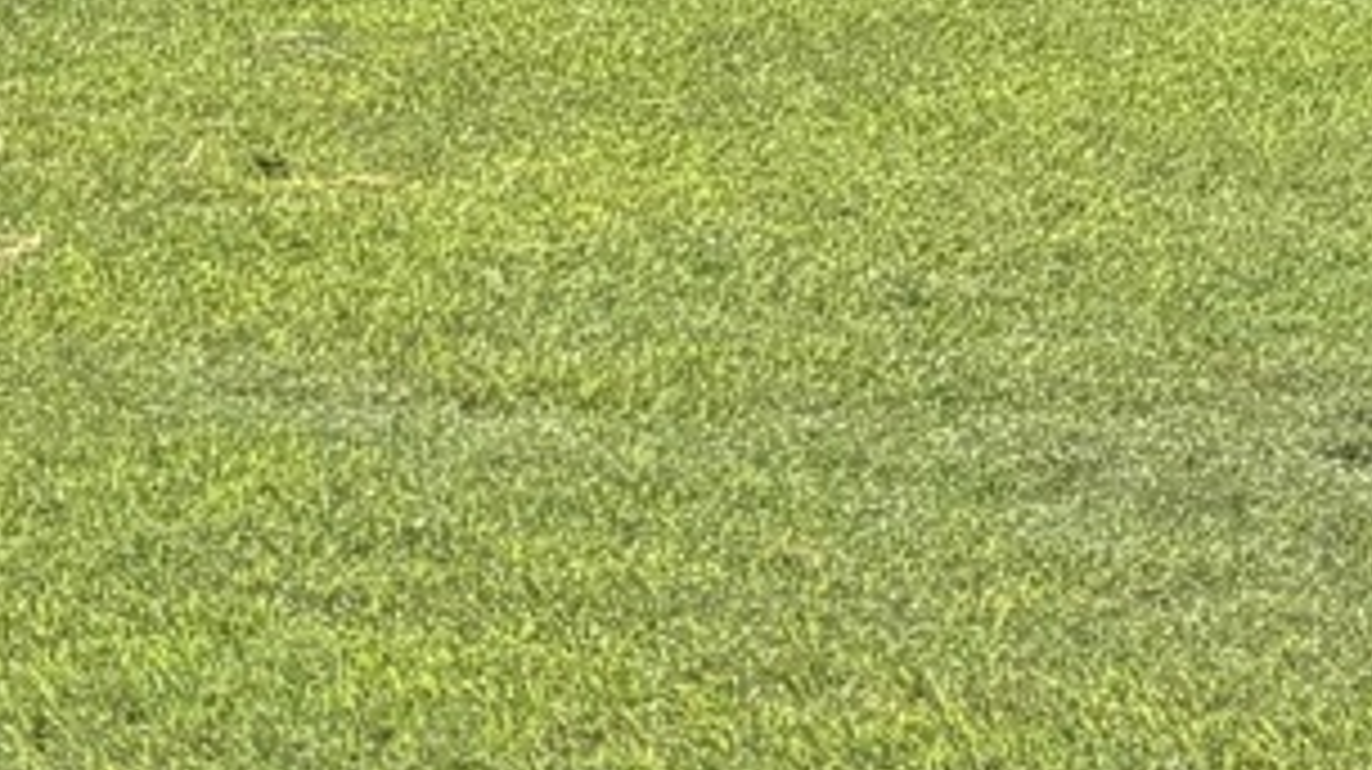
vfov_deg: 6.5
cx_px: -2807
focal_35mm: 186
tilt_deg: -5.3
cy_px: -135
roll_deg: +2.7
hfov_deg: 9.2
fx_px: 6761
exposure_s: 1/3279
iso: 64
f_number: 1.6
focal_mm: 5.96
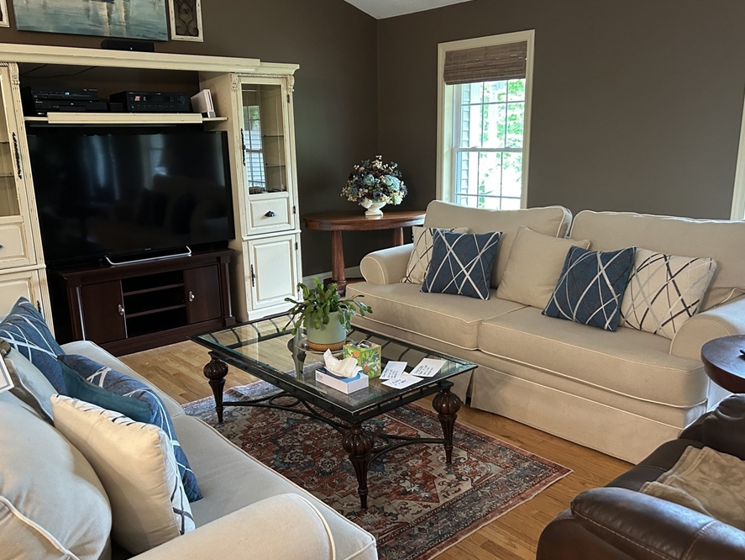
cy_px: 283
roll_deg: +2.1
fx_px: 646
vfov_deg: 46.8
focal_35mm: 30
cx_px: 356
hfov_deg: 59.9
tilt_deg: -14.6
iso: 320
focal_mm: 5.7
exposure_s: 1/60
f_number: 1.5
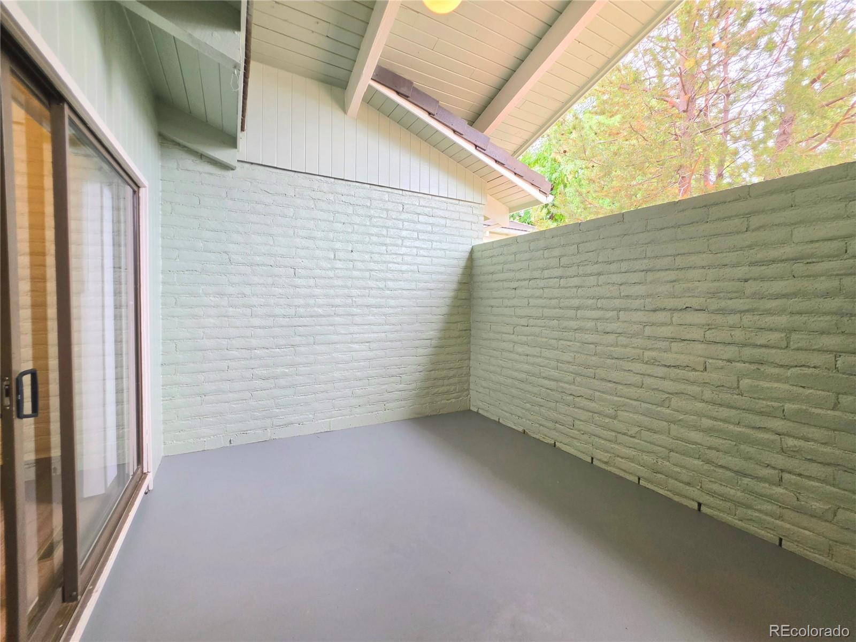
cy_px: 321
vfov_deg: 89.9
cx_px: 428
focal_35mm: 13
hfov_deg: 106.2
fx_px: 321
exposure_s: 1/120
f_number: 1.9
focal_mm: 2.2
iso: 80
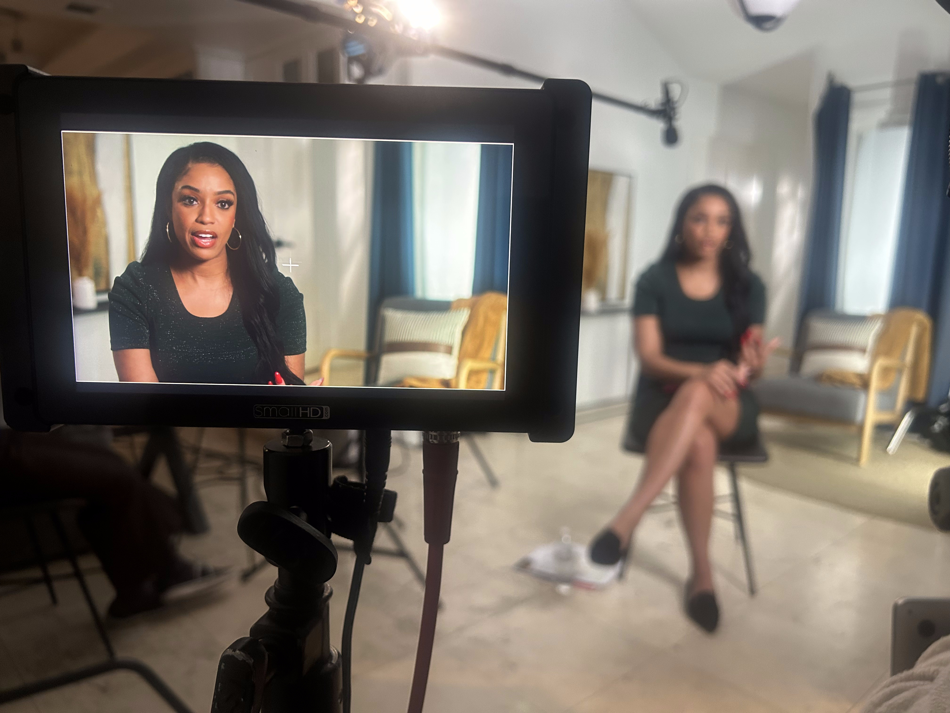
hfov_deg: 67.3
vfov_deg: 53.1
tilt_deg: -8.9
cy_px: 356
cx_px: 475
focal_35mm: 26
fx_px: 714
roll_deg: -0.8
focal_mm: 5.7
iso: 200
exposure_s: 1/60
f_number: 1.5
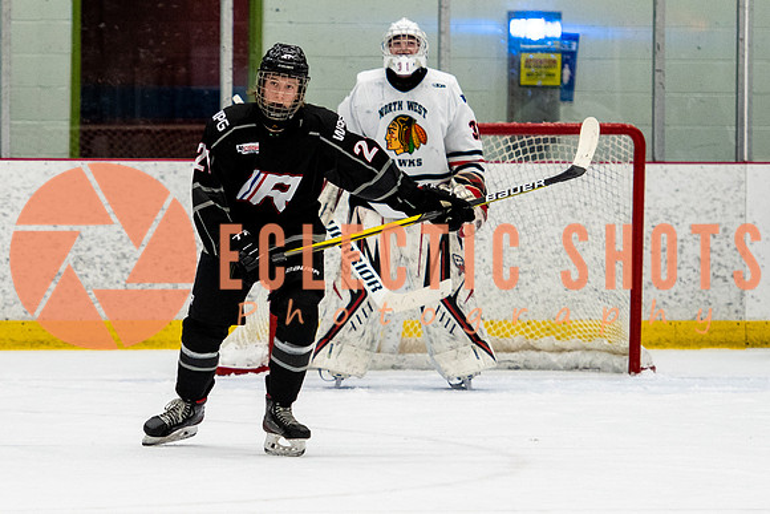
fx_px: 7602
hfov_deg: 5.8
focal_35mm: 355
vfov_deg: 3.9
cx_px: 196
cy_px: 219
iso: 1600
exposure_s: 1/640
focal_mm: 140
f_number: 2.8
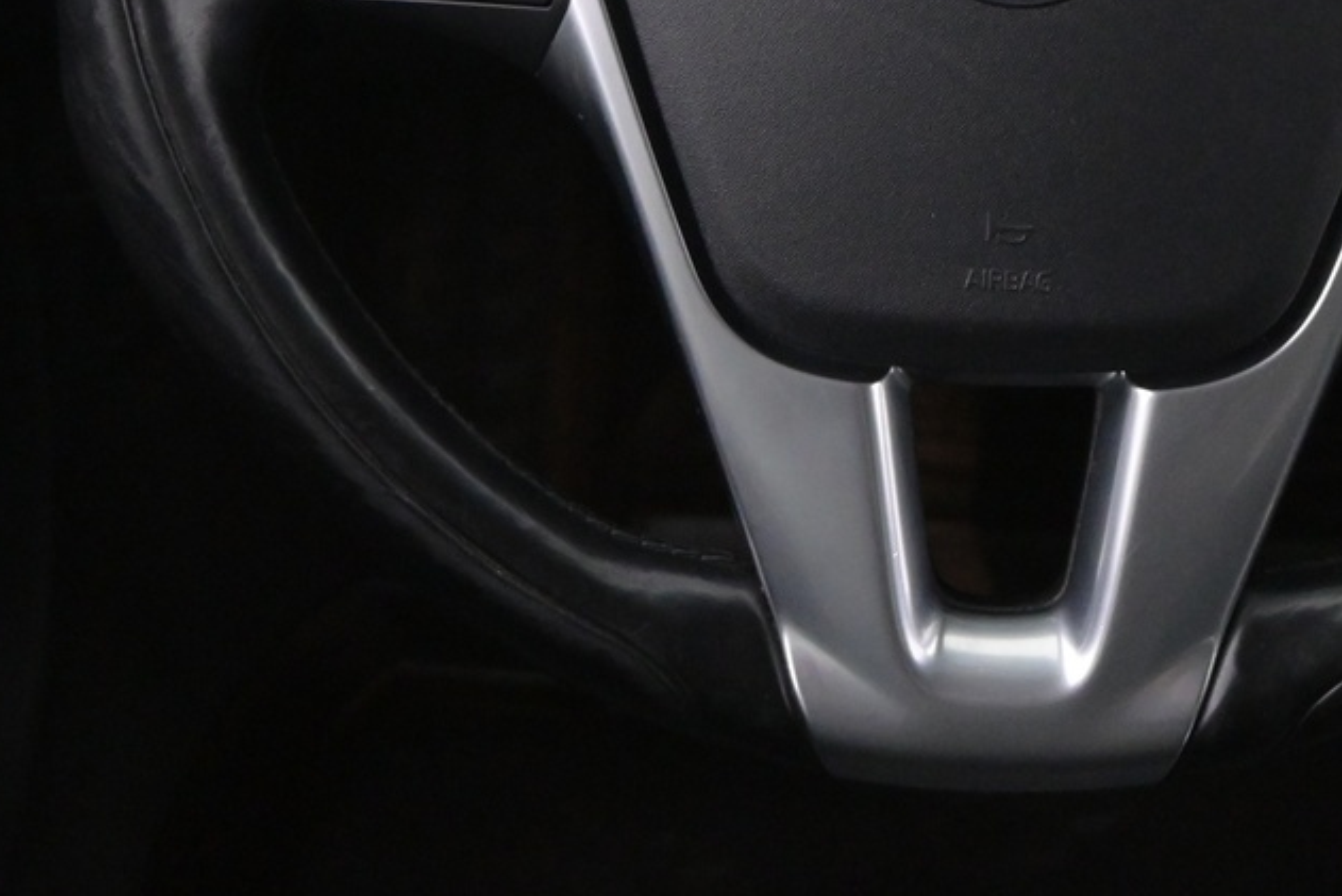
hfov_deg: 21.0
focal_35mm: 96
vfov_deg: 13.8
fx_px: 3590
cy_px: -151
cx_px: 1012
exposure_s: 1/40
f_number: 4.2
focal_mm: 25
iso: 3200
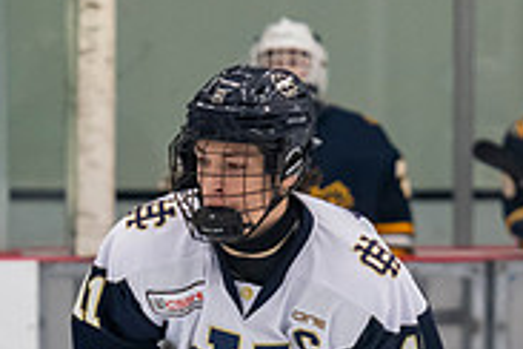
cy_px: 668
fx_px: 9123
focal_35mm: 628
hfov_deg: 3.3
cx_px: 200
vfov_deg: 2.2
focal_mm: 135
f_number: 3.2
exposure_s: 1/640
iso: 2000
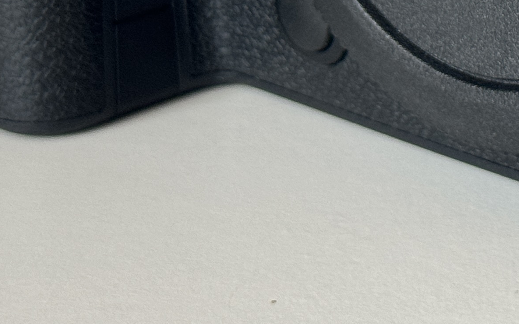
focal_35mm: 174
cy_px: -204
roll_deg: +0.3
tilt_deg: -13.6
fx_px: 2461
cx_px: 617
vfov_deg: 7.4
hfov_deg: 11.8
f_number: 1.78
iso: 100
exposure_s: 1/66
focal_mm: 6.76
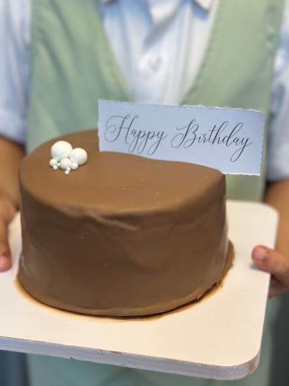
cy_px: 193
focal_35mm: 59
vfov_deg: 32.7
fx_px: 657
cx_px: 130
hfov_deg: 24.8
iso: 80
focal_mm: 6.86
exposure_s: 1/100
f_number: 1.78
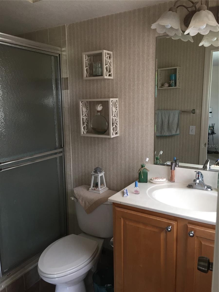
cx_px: 110
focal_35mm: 29
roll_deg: +1.3
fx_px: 245
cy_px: 146
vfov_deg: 61.7
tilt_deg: -8.6
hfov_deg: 48.2
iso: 80
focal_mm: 4.15
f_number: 2.2
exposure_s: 1/30
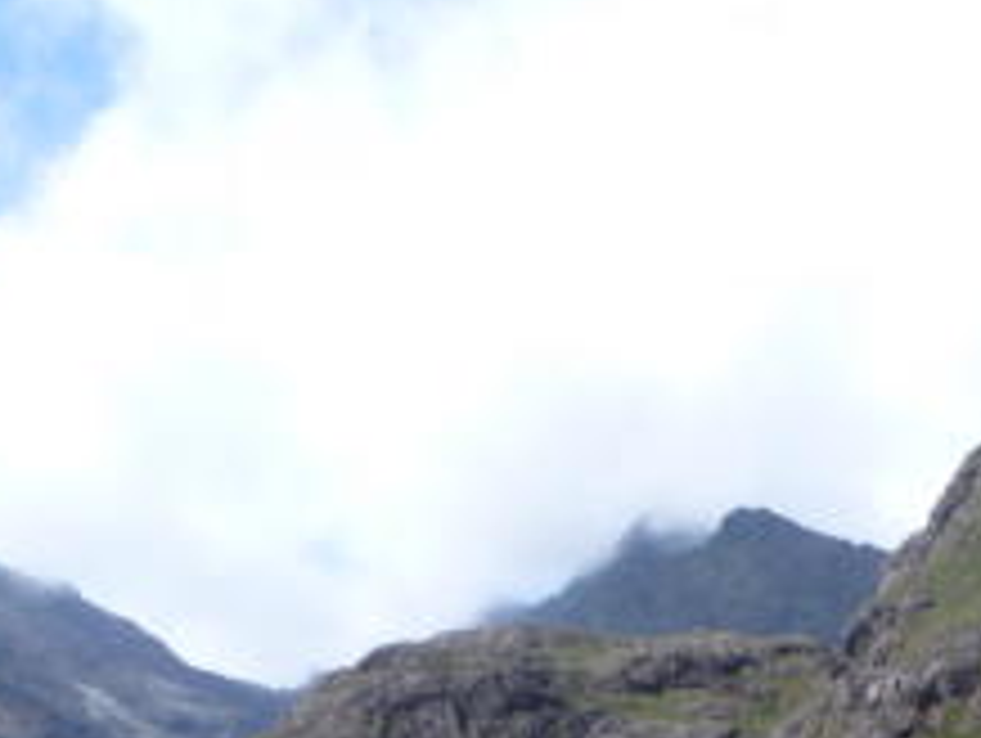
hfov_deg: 24.8
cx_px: 914
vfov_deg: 17.5
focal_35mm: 76
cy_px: 1094
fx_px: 2156
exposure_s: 1/500
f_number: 4
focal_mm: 4.3
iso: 100
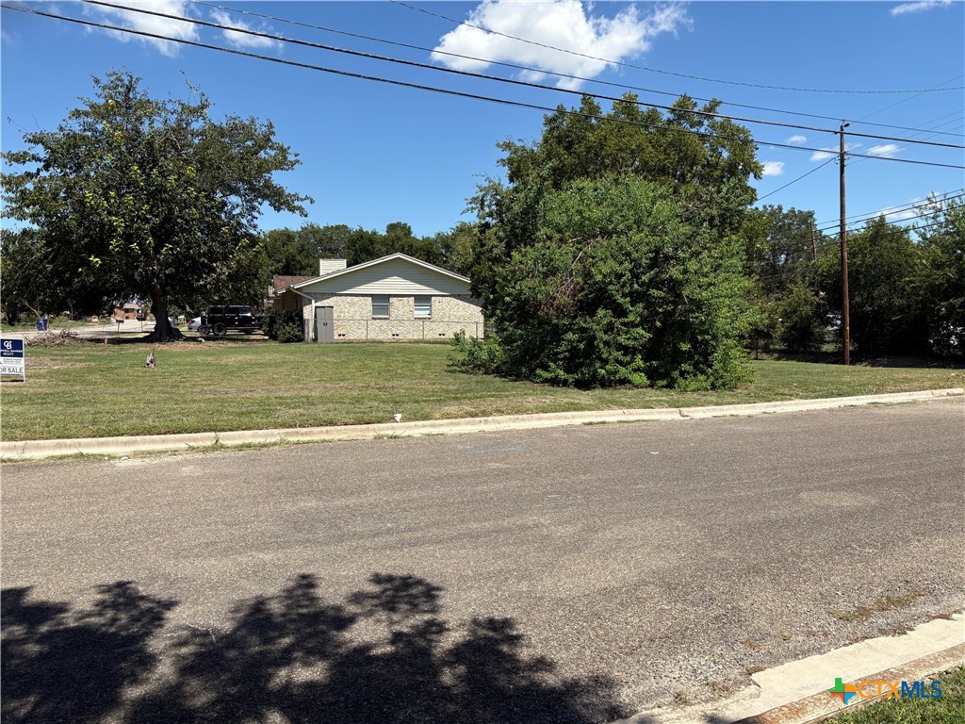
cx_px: 482
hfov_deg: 67.3
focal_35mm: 26
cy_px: 362
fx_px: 725
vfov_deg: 53.1
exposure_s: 1/3448
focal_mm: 5.96
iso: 50
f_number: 1.6
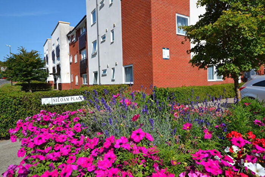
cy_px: 88
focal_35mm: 21
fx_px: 155
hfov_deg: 81.2
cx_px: 132
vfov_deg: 59.5
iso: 100
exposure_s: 1/250
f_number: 8
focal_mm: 14
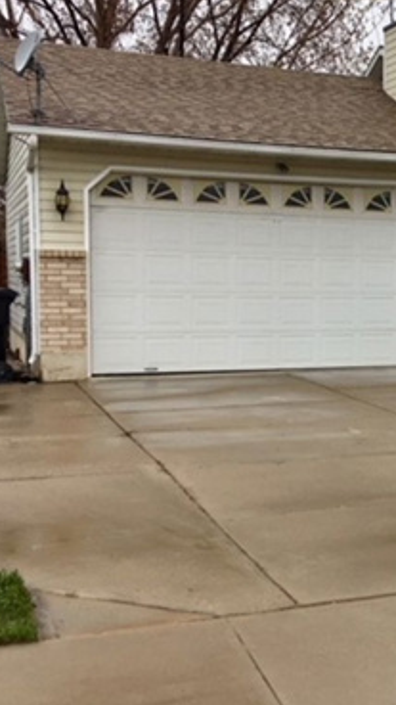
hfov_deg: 20.1
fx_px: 1027
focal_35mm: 55
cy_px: 337
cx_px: 509
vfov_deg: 37.8
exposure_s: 1/1374
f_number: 2.2
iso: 25
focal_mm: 4.15
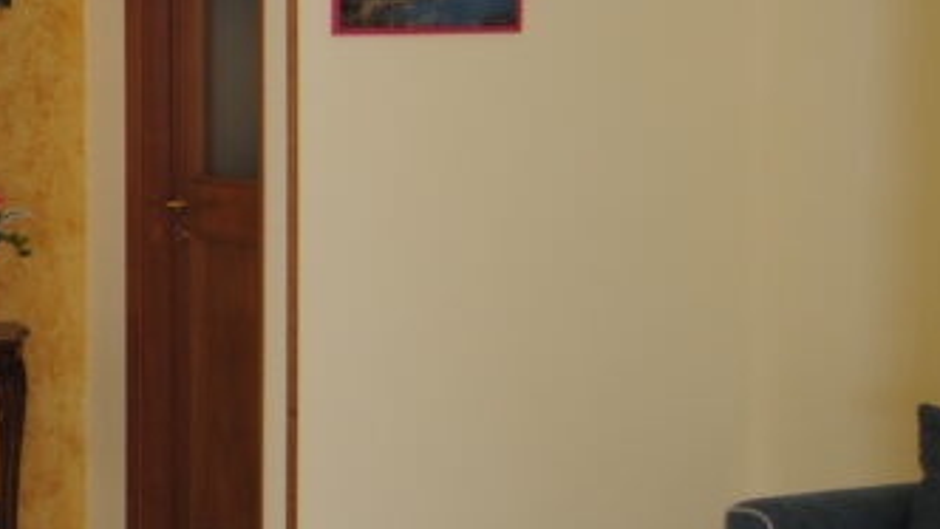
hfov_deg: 19.1
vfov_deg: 12.5
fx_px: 2419
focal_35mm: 97
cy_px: 146
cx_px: -490
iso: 200
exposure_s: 1/125
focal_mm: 20
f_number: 3.5
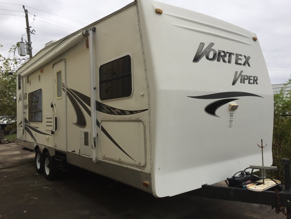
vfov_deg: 48.2
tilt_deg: +1.8
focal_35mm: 29
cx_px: 146
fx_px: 244
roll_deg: +0.1
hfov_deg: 61.7
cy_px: 110
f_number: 2.2
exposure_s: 1/350
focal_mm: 4.15
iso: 32
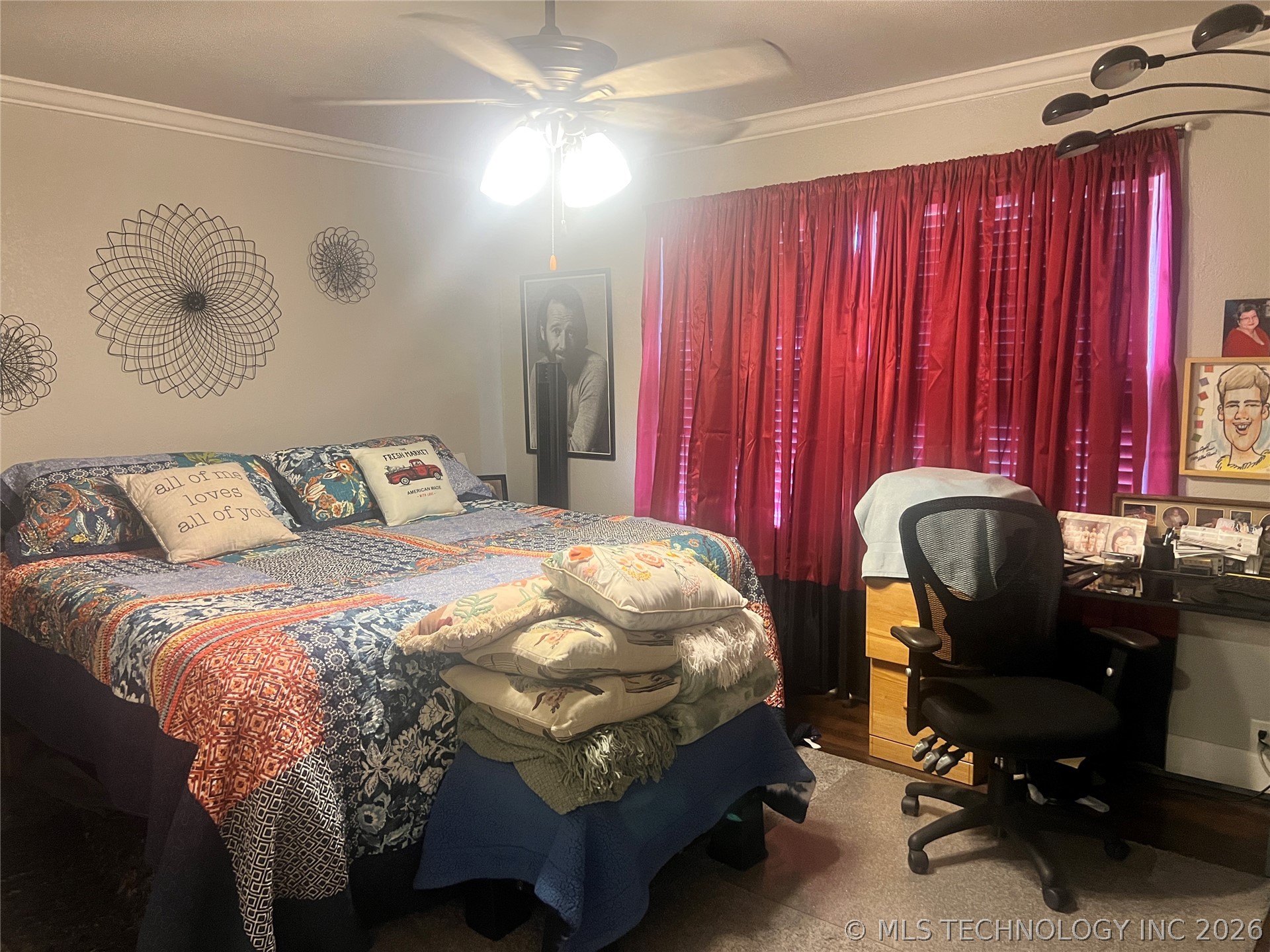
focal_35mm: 26
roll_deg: +1.1
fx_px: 954
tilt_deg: -7.9
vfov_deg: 53.1
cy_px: 476
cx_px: 635
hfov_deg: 67.3
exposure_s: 1/60
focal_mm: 5.7
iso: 400
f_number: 1.5
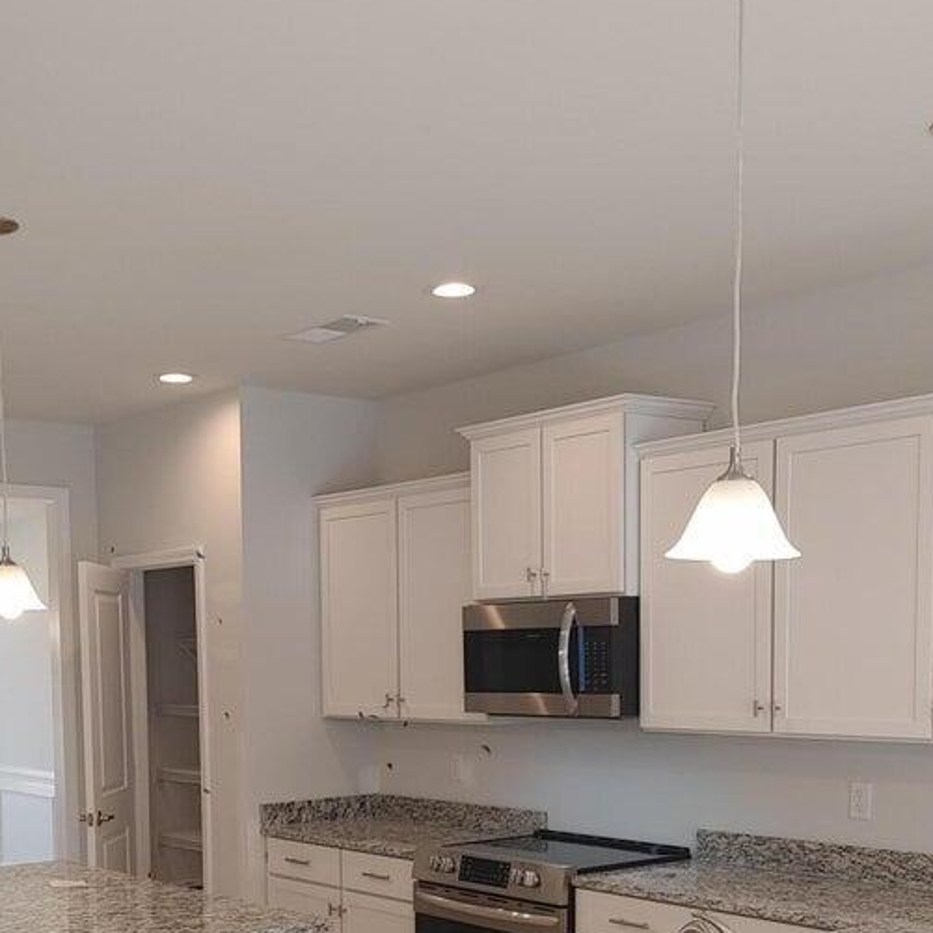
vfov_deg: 34.8
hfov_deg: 35.9
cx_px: 371
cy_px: 762
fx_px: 1433
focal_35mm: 47
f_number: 1.8
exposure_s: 1/120
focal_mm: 4.81
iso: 100
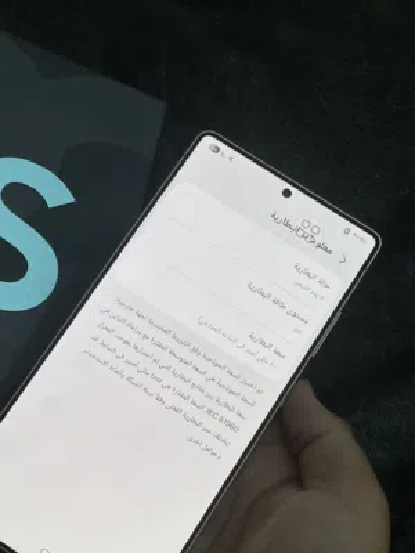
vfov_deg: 25.3
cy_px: 276
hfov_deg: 19.1
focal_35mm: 77
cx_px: 208
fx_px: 1231
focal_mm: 9
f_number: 2.8
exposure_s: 1/121
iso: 160
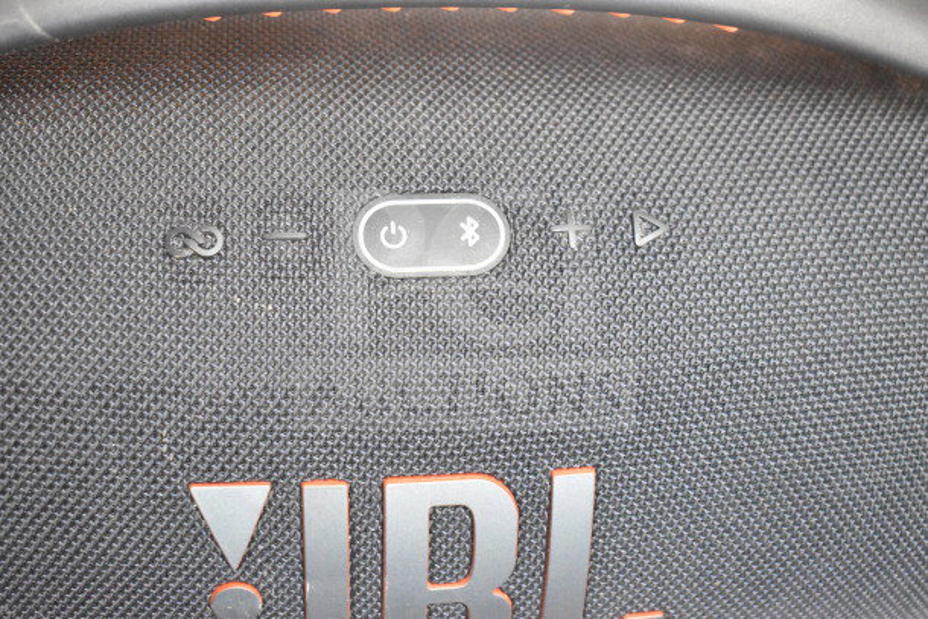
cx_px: 464
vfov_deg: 25.8
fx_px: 1354
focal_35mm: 52
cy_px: 310
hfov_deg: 37.8
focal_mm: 35
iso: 9000
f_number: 4.5
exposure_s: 1/60
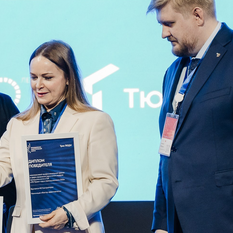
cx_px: -15
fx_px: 1866
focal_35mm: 245
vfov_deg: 7.1
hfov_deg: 7.1
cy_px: 188
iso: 2000
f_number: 3.5
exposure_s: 1/400
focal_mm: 70
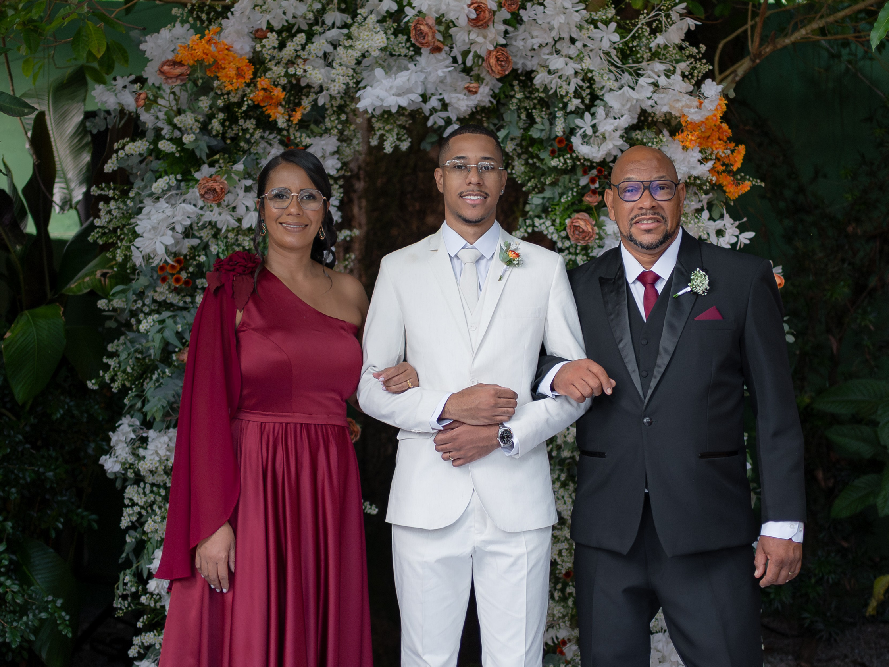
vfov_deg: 24.4
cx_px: 444
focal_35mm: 60
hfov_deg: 32.2
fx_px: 1541
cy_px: 329
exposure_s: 1/400
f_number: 1.4
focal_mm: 35
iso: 640
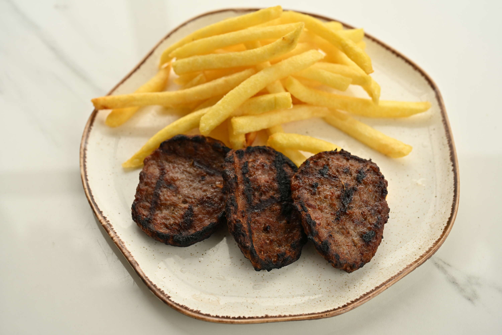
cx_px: 251
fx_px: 683
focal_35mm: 49
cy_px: 168
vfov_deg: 27.5
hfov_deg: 40.3
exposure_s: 1/250
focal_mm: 49
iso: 320
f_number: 6.3
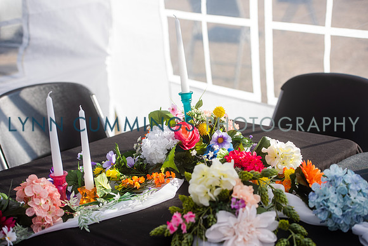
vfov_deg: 19.5
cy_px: 123
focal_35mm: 70
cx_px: 184
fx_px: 716
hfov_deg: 28.8
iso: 160
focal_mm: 70
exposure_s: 1/640
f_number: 3.5
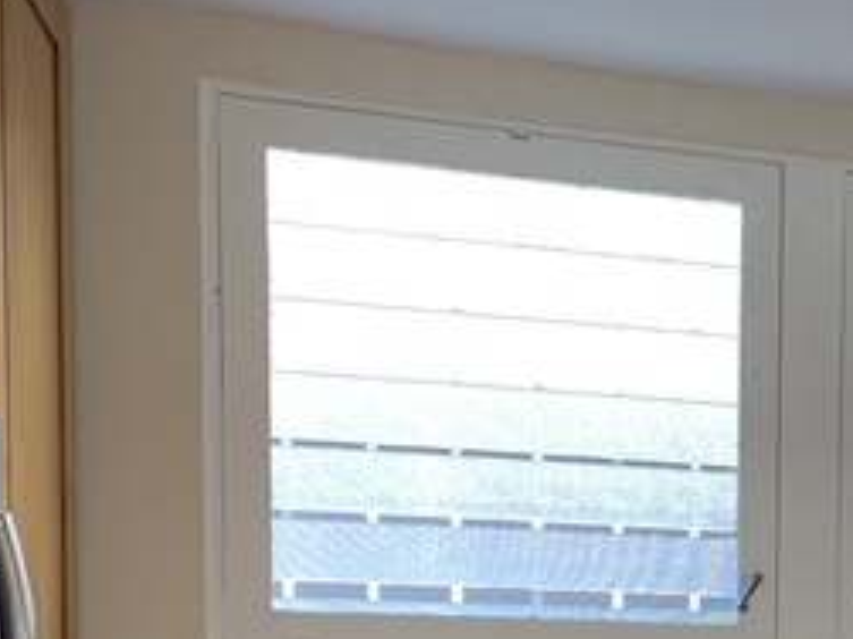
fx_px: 1699
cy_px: 829
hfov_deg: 25.3
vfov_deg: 19.6
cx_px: 1028
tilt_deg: -5.6
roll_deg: -1.4
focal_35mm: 69
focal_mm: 4.25
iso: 80
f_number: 1.8
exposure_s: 1/60
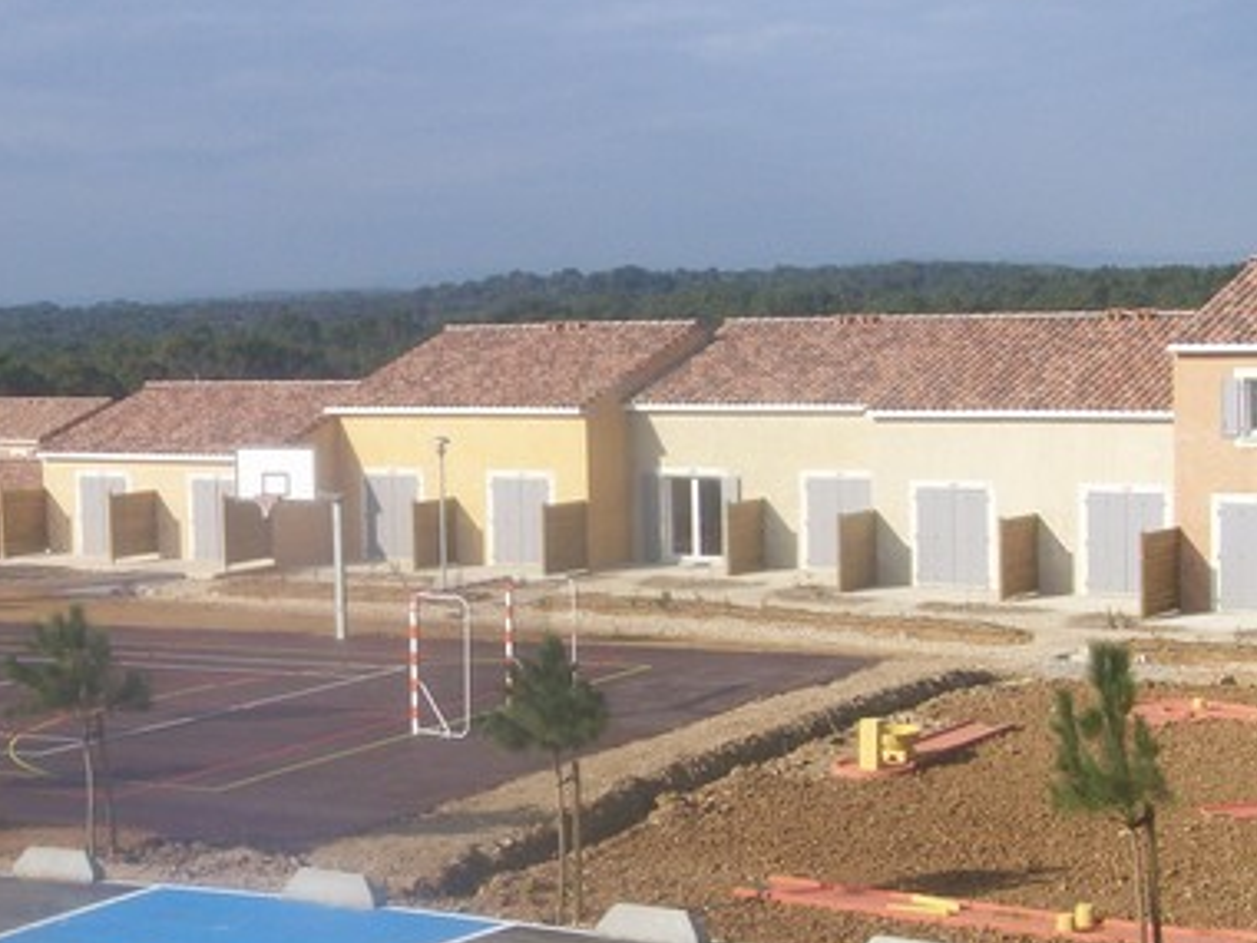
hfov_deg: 26.9
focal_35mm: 71
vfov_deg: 20.7
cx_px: 268
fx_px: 2578
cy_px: 510
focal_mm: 7.6
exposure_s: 1/485
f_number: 5.4
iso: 80
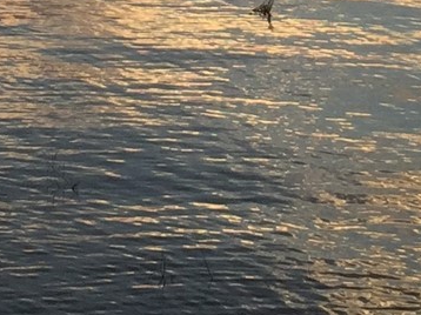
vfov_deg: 8.4
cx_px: 255
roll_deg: -1.1
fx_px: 2018
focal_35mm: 166
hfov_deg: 11.9
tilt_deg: +1.1
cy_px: -374
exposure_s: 1/311
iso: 32
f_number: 2.2
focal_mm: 4.15
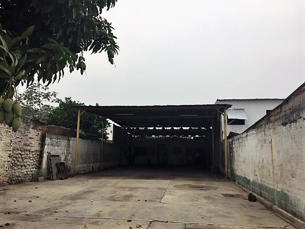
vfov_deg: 48.2
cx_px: 152
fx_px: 256
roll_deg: -0.6
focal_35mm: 29
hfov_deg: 61.7
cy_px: 114
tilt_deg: +7.2
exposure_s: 1/1522
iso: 32
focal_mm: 4.15
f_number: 2.2
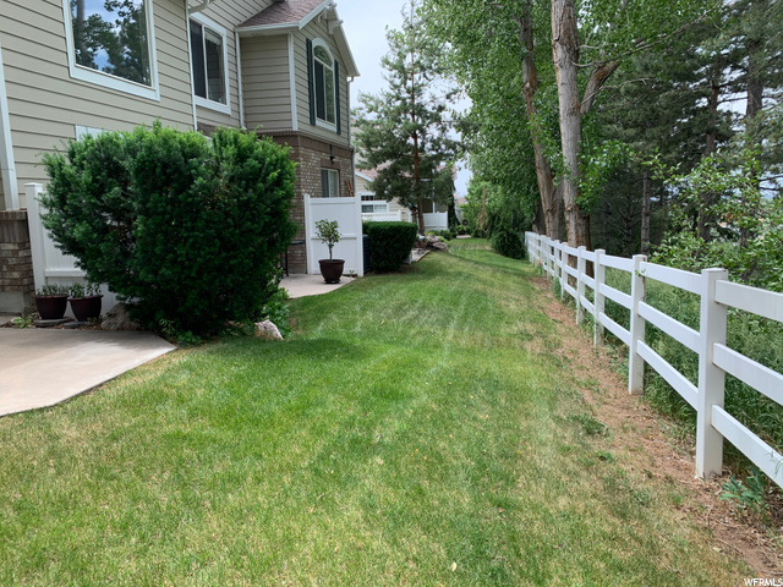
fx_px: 588
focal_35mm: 26
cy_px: 294
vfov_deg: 53.1
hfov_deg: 67.3
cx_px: 392
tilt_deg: -8.1
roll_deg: +2.2
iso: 25
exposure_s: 1/573
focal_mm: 4.25
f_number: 1.8
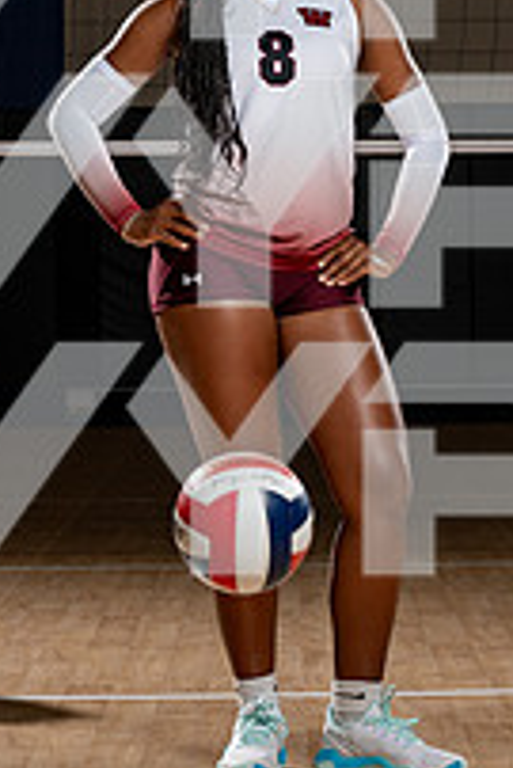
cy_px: 194
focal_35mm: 156
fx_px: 3329
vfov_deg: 13.1
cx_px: 327
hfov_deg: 8.8
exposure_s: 1/250
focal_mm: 70
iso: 100
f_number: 8
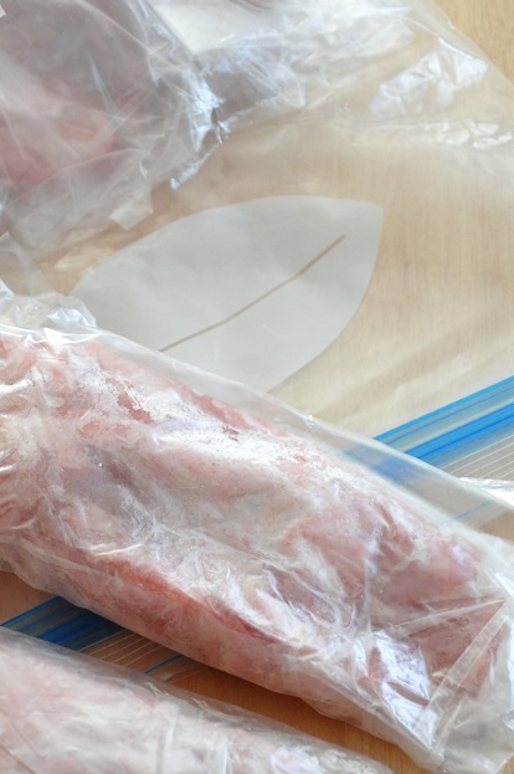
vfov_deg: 15.1
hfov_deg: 10.0
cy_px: 450
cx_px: 66
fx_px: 2919
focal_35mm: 136
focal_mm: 50
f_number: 5
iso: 1600
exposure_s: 1/60
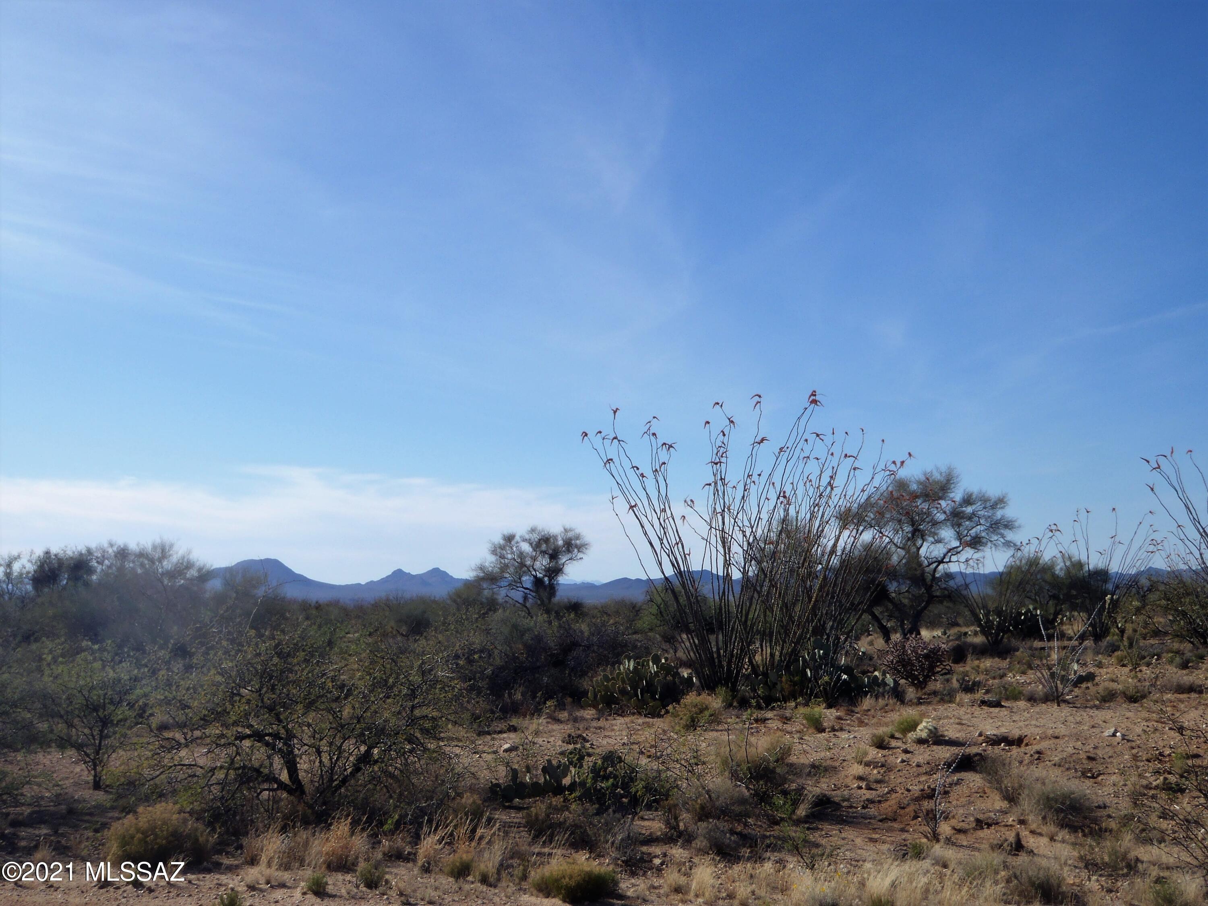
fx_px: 1256
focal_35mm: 36
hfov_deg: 51.4
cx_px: 604
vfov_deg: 39.7
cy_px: 453
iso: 64
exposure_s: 1/500
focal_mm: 6.53
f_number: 5
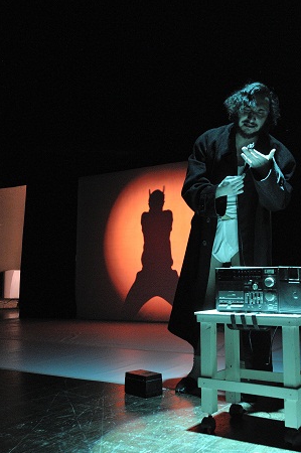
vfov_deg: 48.5
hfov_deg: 33.3
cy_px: 234
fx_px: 503
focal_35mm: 40
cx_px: 163
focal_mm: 24
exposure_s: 1/15
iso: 1600
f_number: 3.5
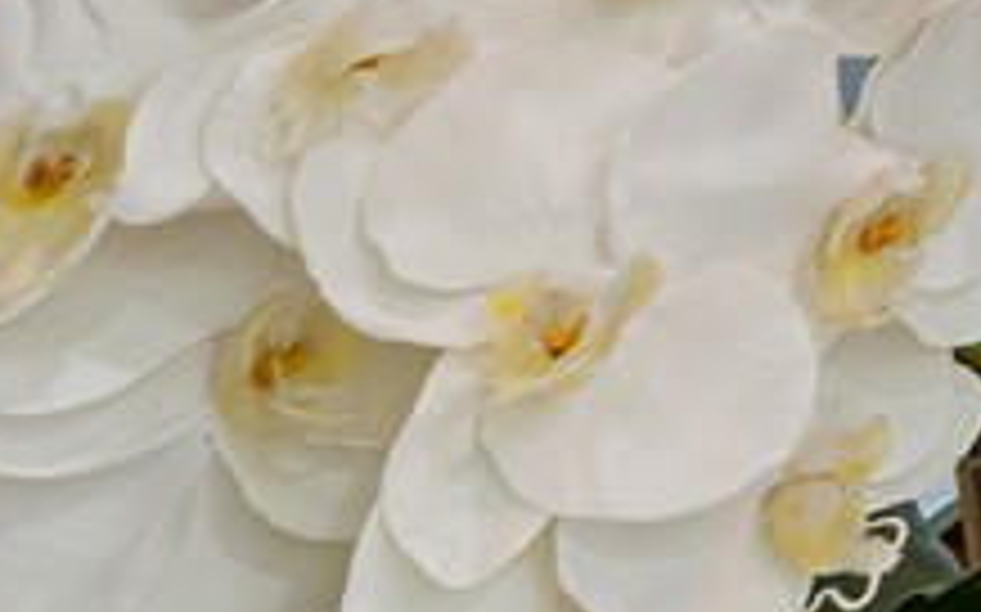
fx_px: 3394
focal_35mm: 127
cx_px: 3692
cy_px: -1433
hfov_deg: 8.8
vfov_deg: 8.2
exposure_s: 1/5
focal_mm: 16
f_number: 11
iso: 160
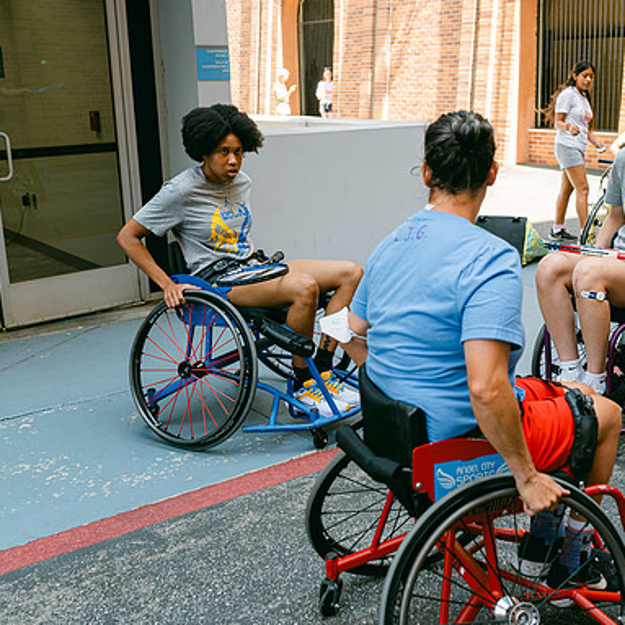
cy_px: 313
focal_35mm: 45
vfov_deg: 37.6
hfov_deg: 37.0
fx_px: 919
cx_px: 432
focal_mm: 35
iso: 100
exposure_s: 1/160
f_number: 4
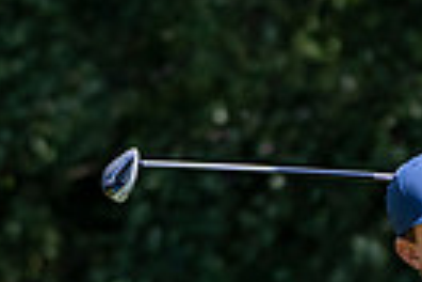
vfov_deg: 0.8
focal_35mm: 1645
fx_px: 19282
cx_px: 492
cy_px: 610
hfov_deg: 1.3
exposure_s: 1/2000
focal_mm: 250
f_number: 5.6
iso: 800
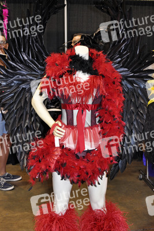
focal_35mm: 36
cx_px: 77
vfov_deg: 53.1
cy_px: 116
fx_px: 231
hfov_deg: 36.9
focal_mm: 24
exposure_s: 1/60
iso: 640
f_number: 4
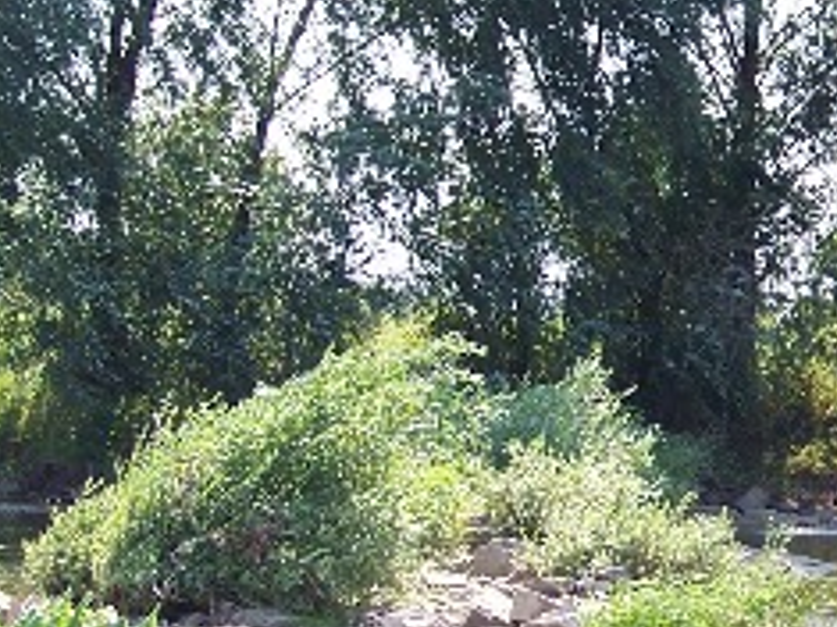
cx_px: 776
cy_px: 470
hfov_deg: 13.0
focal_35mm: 150
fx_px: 3625
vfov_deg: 9.9
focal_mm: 9.36
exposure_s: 1/250
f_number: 3.2
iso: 64
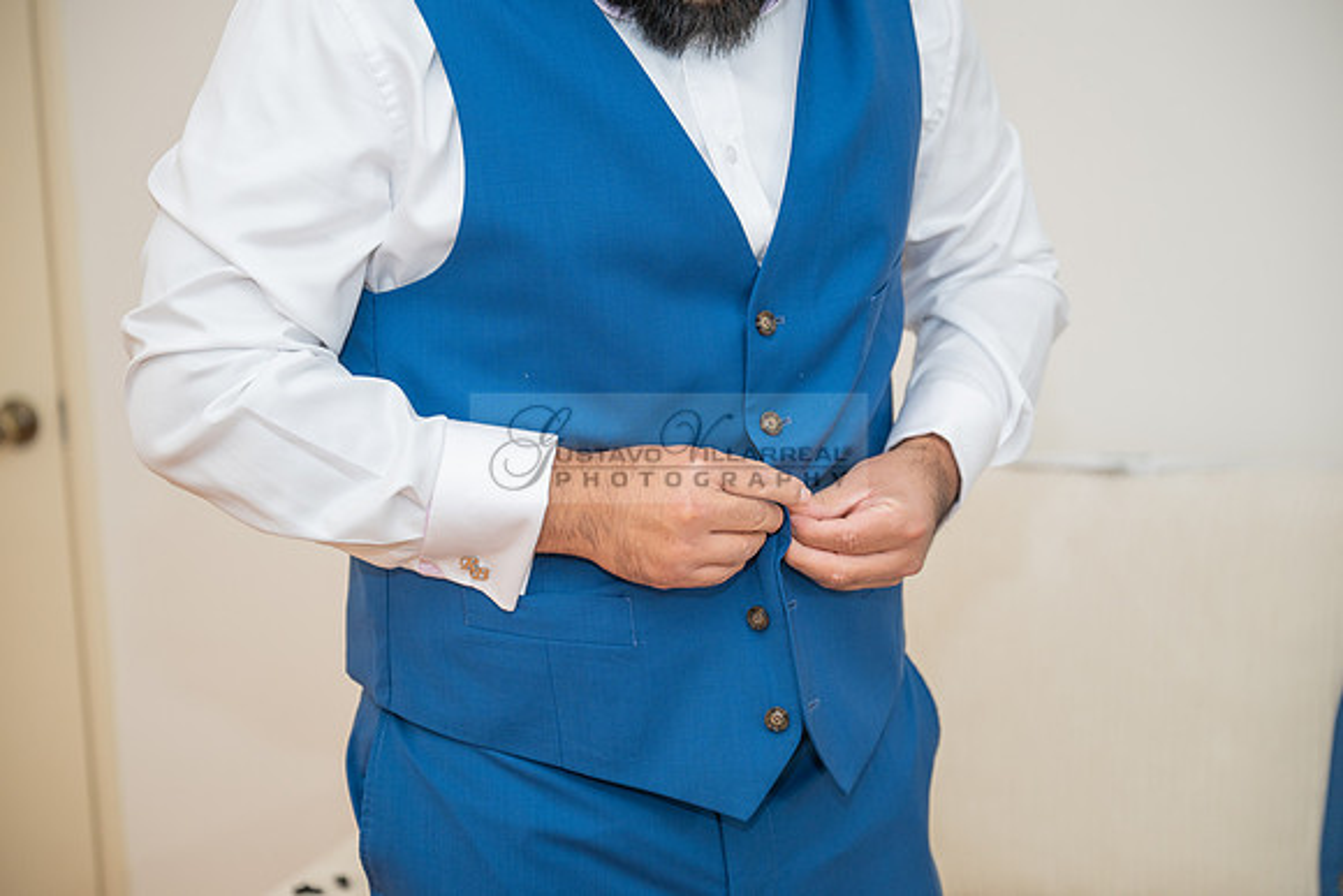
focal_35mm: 70
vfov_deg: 19.5
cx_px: 672
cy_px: 448
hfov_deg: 28.8
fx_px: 2612
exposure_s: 1/160
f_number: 2.8
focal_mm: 70
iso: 400
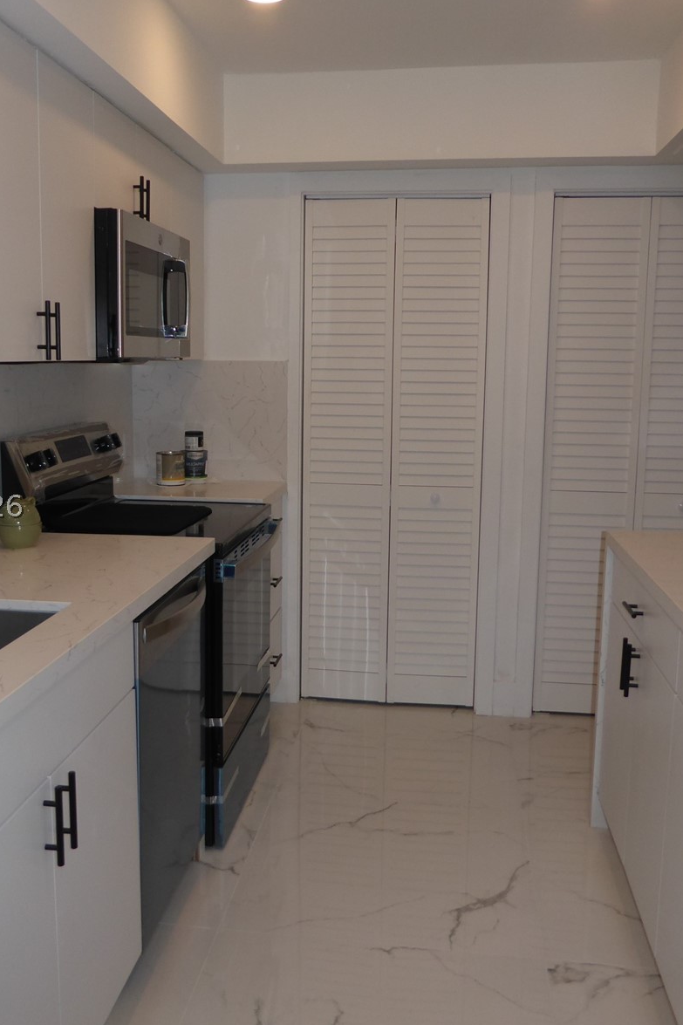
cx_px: 290
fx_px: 968
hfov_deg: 38.8
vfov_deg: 55.8
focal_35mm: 34
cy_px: 506
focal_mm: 4.3
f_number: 3.3
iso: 100
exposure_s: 1/60
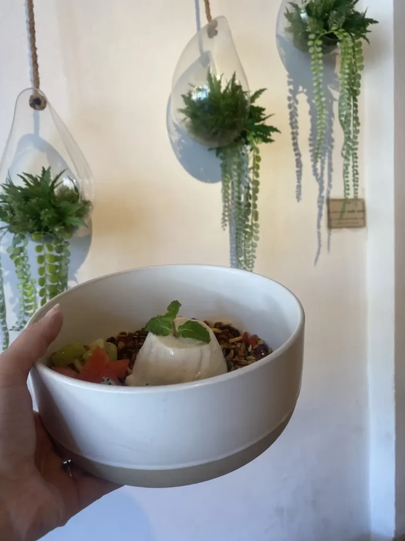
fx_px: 406
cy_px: 270
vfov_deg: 67.3
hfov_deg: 53.1
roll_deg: +2.1
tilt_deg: -5.2
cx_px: 202
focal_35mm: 26
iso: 80
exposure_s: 1/100
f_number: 1.8
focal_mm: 4.25
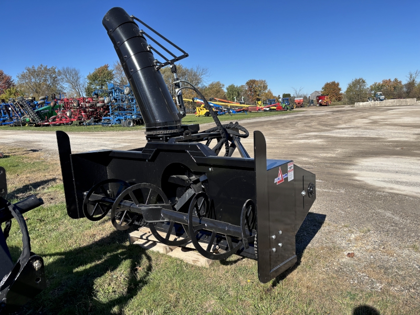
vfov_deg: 53.1
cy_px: 158
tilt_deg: -8.6
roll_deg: +2.1
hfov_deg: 67.3
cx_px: 210
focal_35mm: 26
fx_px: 315
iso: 50
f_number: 1.6
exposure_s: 1/1845
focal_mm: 5.96
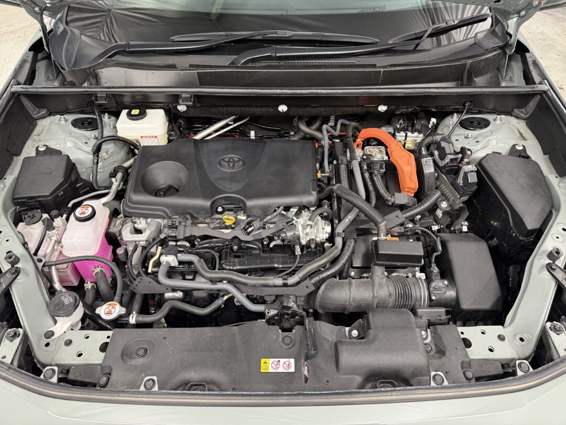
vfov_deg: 56.8
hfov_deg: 71.6
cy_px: 212
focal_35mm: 24
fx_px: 392
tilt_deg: -45.4
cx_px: 283
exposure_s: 1/50
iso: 320
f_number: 1.78
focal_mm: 6.76
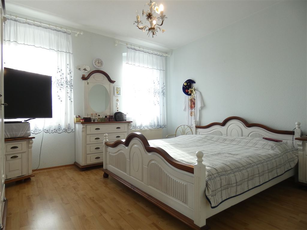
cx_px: 154
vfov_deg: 66.0
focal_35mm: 20
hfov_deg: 81.7
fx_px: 177
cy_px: 115
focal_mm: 3.6
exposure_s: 1/60
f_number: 2.8
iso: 160
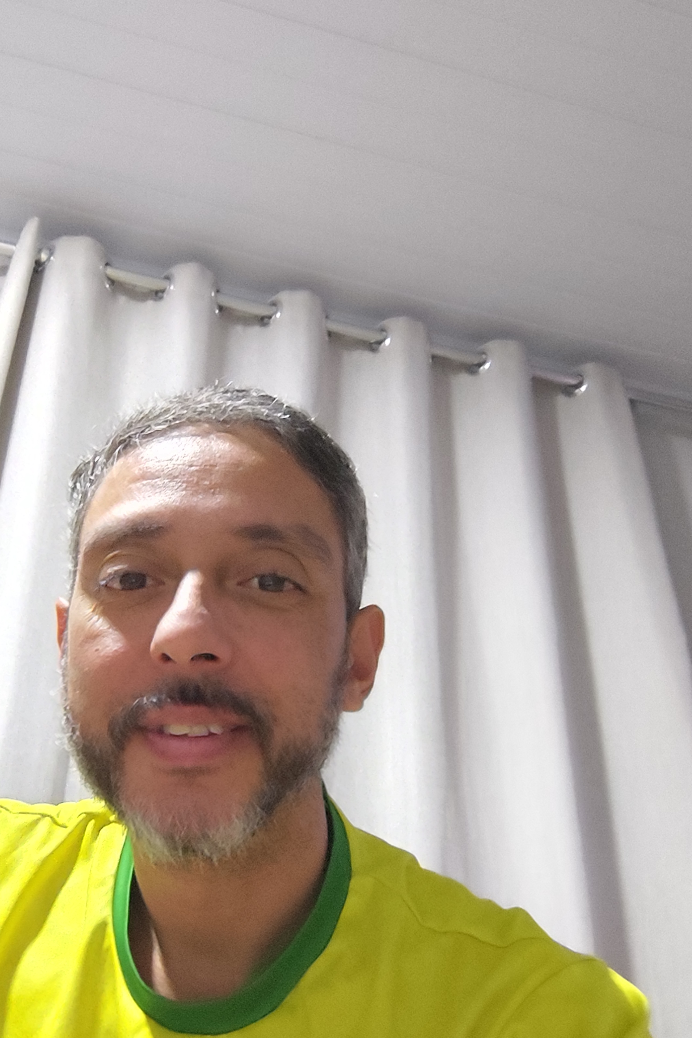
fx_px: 1038
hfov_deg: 36.6
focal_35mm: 36
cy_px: 606
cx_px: 257
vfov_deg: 52.9
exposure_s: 1/24
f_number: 2.45
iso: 640
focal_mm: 3.27
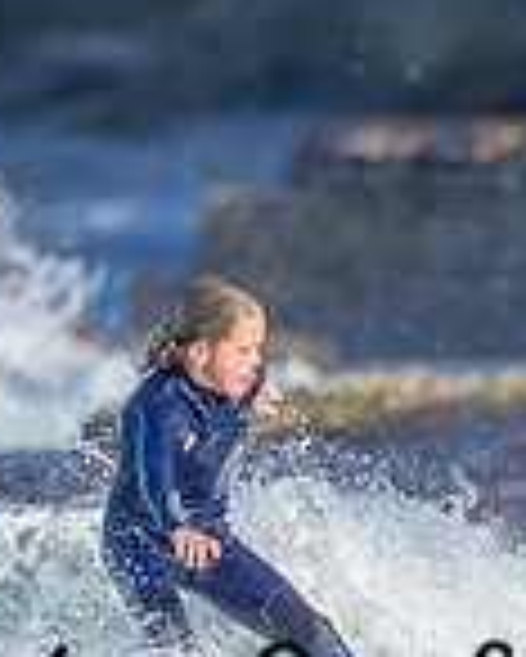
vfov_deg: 0.5
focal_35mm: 4080
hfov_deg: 0.4
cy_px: 519
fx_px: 79312
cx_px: 481
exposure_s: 1/2000
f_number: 6.3
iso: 450
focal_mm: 800
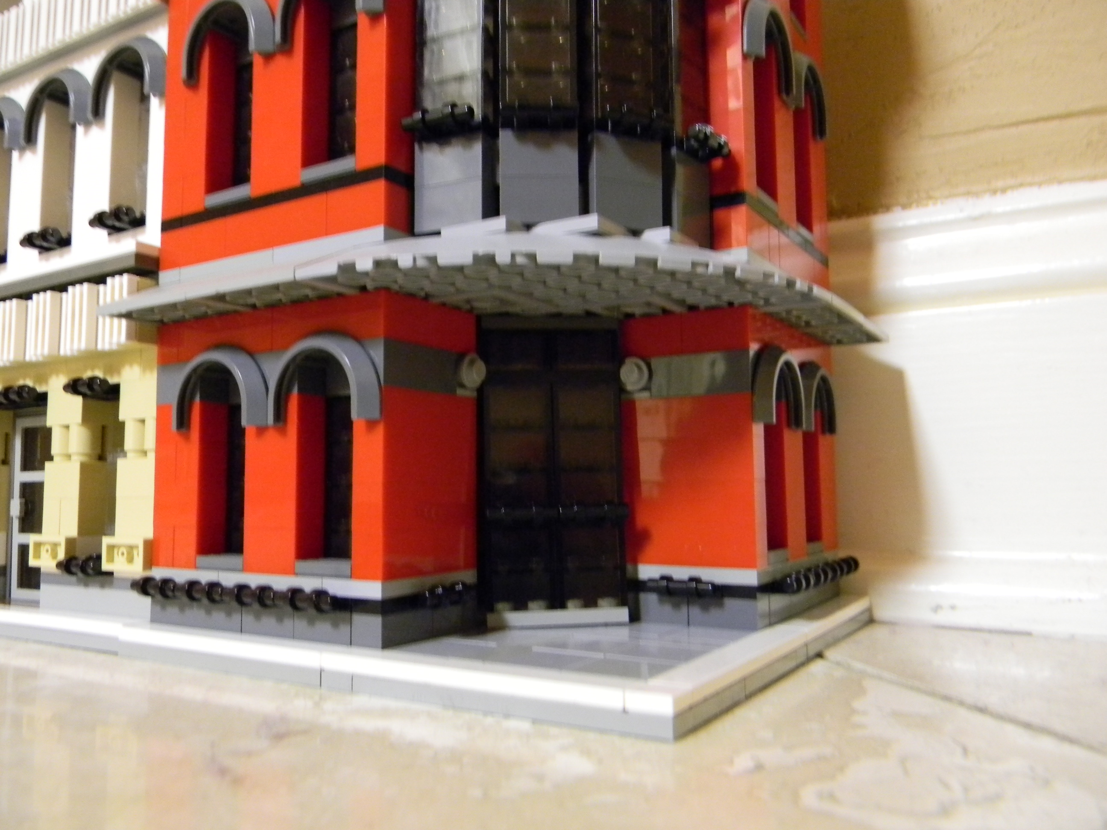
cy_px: 415
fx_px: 895
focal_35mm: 28
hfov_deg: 63.4
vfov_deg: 49.7
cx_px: 554
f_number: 3.5
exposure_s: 1/2.3
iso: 400
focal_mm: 5
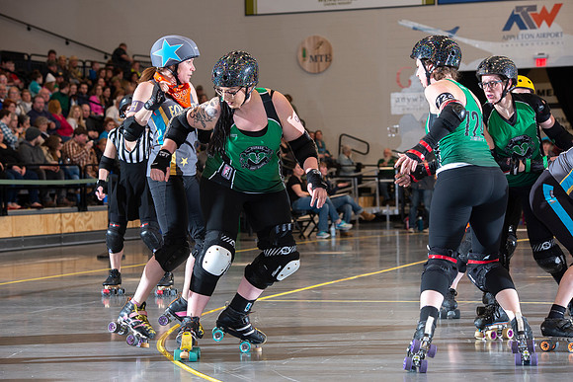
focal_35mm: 112
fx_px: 1783
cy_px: 191
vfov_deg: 12.2
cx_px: 286
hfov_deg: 18.3
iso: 640
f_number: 5.6
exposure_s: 1/160
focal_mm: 112
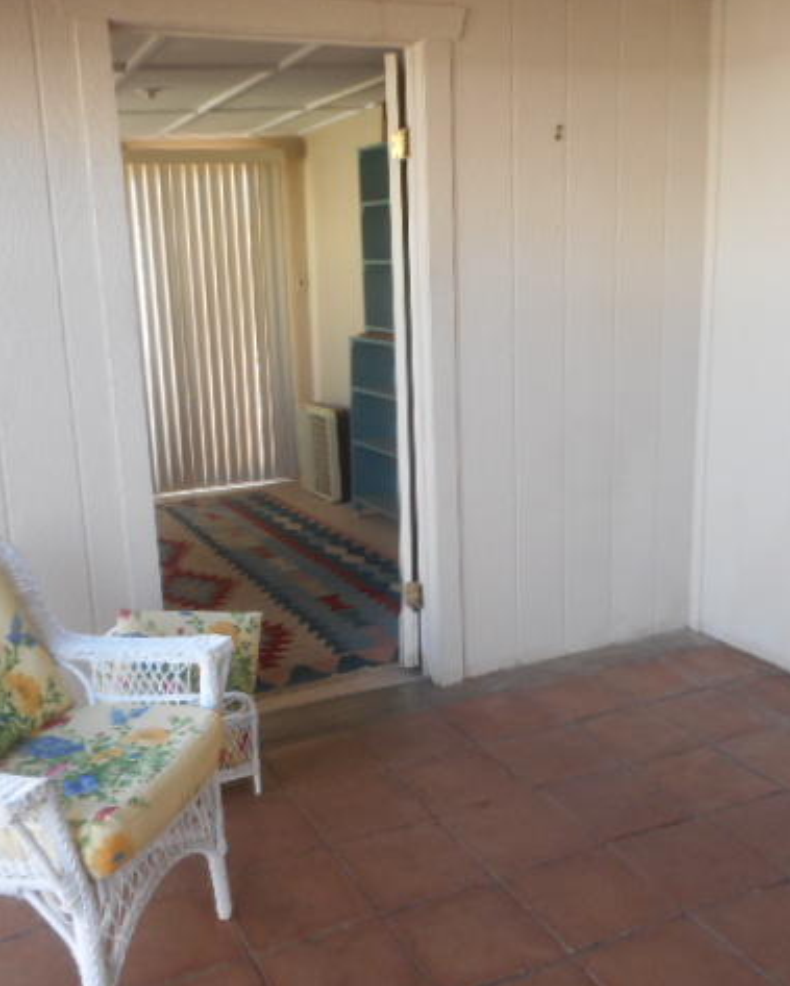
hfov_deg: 44.5
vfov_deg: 54.2
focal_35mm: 33
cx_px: 365
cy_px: 492
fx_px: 964
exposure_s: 1/30
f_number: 3.7
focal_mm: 4.5
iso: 160
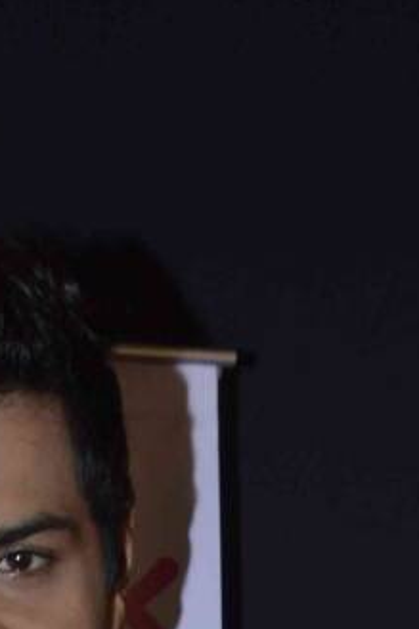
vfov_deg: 10.1
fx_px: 3188
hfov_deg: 7.4
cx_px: -142
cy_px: 1430
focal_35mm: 182
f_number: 10
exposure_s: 1/160
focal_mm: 25
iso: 400
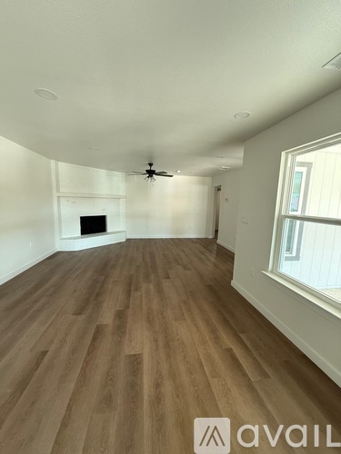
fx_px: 184
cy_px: 227
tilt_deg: -6.0
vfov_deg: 102.1
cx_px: 170
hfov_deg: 85.7
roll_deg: -1.4
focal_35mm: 14
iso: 500
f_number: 2.2
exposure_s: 1/60
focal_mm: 2.22
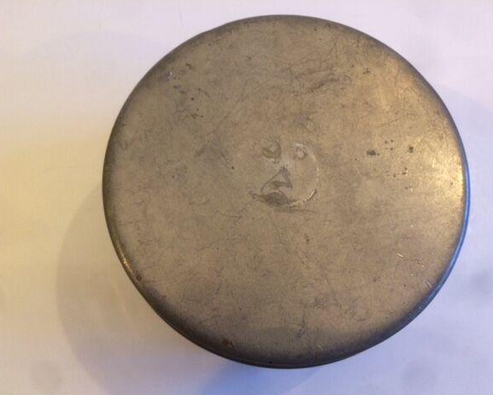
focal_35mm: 31
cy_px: 202
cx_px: 260
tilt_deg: -75.0
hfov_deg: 57.1
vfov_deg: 47.2
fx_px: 453
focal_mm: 4.15
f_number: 2.2
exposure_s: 1/33
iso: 320
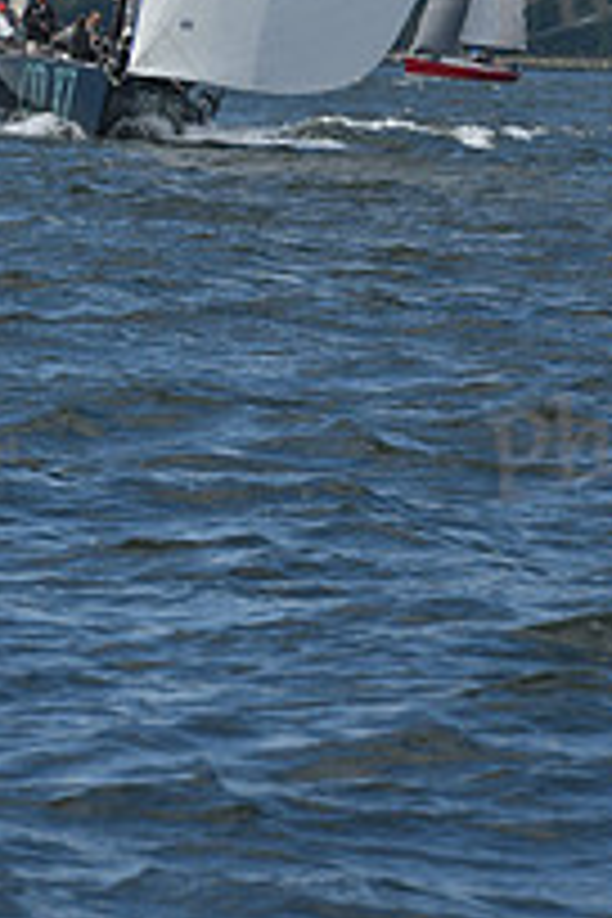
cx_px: 254
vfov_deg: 4.8
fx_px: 10862
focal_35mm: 426
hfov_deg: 3.2
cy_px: -238
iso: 320
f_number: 10
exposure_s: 1/1000
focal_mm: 150
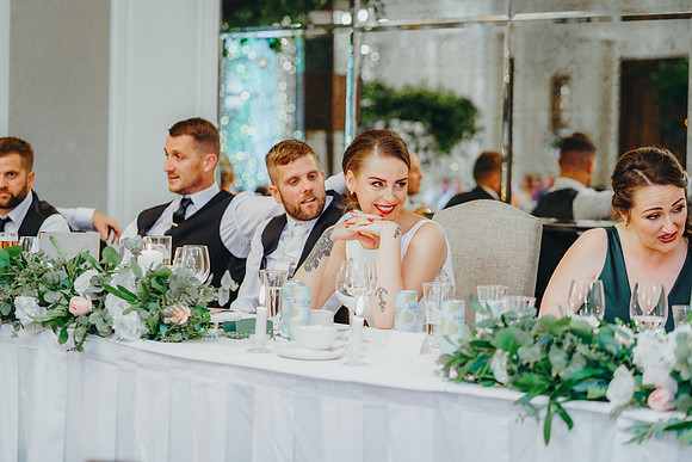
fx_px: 1634
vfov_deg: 16.1
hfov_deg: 23.9
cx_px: 346
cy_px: 231
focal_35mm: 85
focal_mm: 85
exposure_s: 1/125
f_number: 2.8
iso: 2000
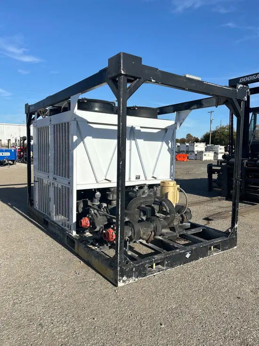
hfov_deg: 53.1
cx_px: 130
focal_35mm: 26
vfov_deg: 67.3
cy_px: 173
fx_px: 259
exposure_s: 1/5587
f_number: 1.5
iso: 50
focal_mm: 5.7
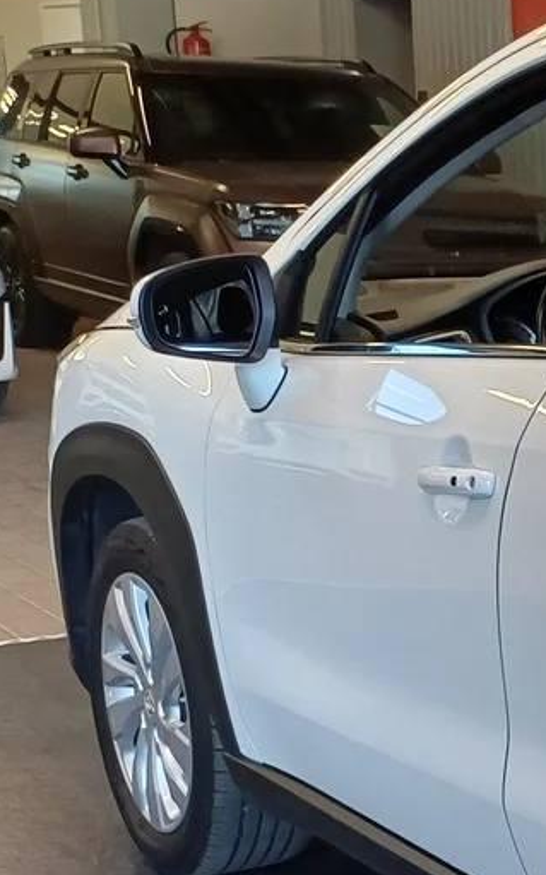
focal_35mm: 83
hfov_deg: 12.5
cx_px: 1280
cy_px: 591
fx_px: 1978
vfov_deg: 24.8
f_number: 1.8
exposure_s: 1/50
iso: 64
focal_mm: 4.65
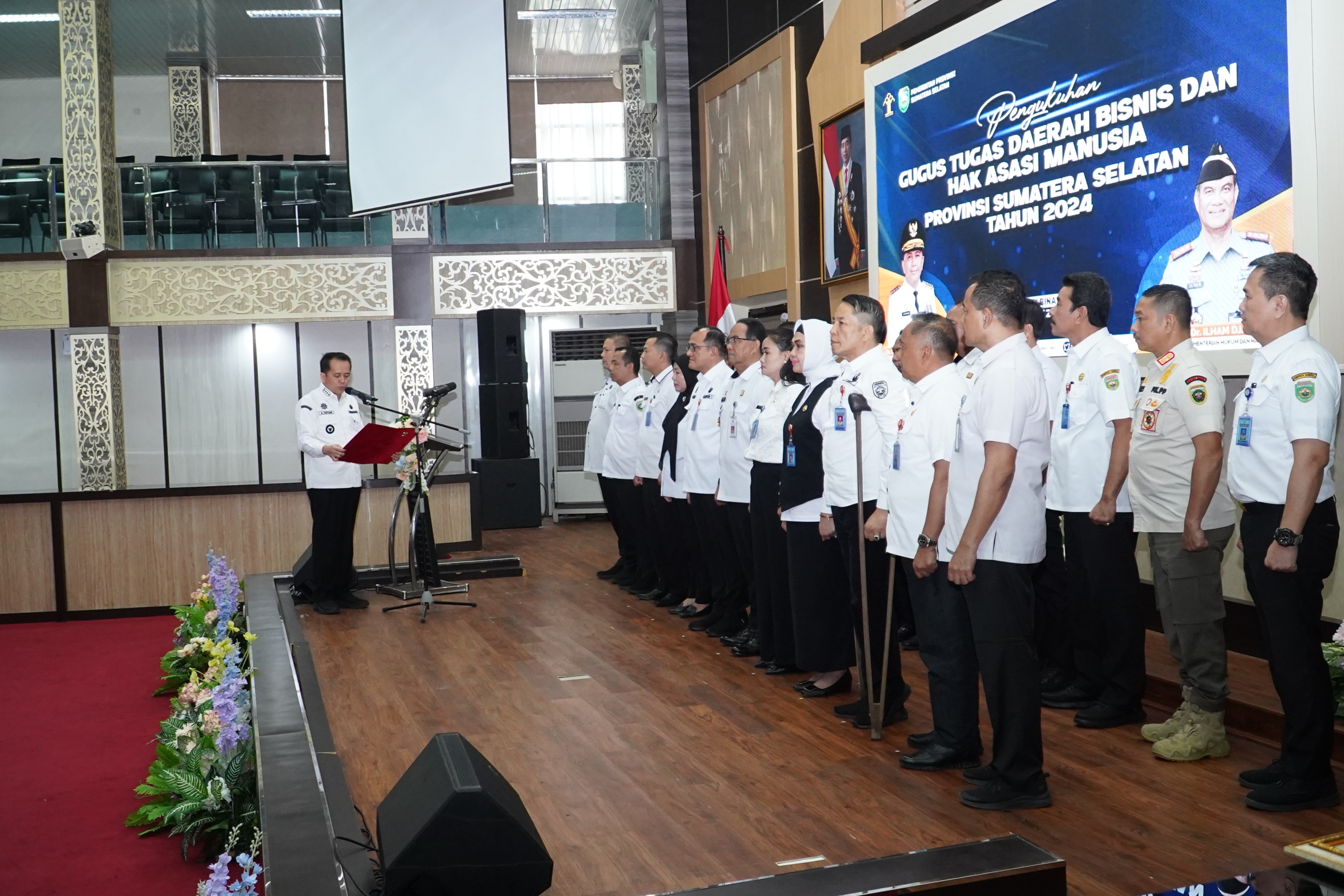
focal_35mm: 31
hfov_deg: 60.3
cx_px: 672
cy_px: 448
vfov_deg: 42.3
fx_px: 1157
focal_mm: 21
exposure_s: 1/125
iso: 4000
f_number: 4.5
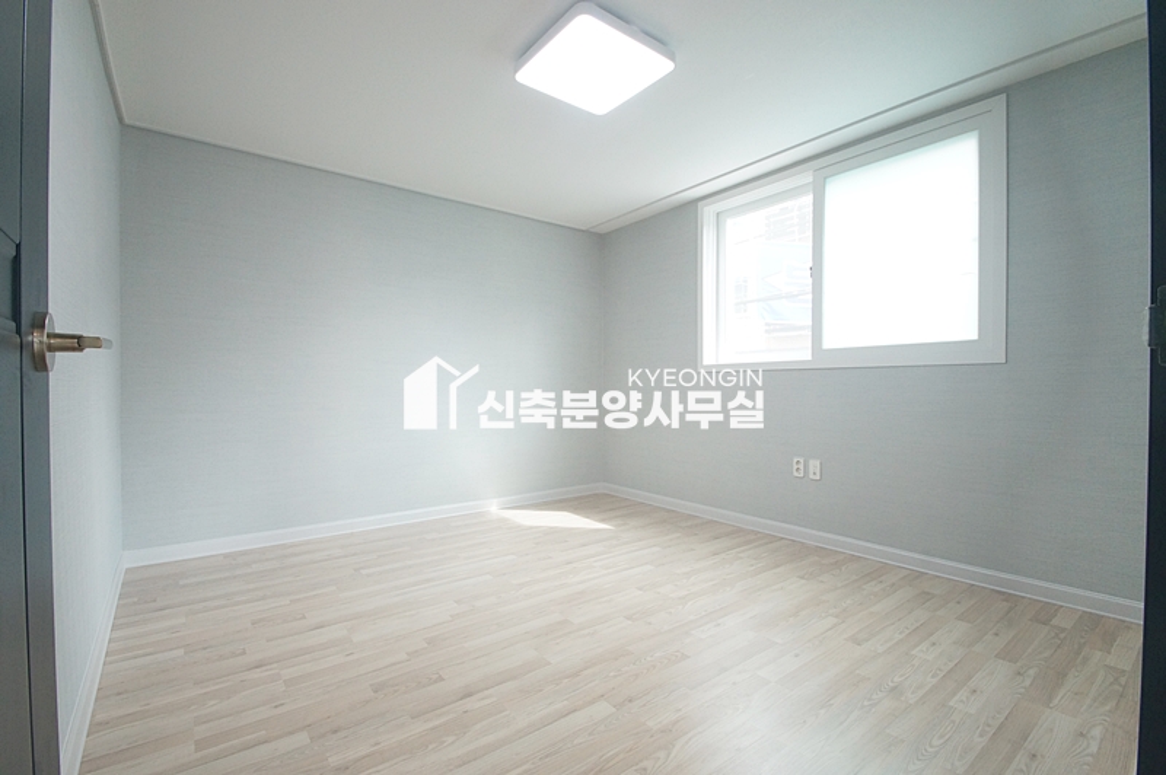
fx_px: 534
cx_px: 583
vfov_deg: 72.0
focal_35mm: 16
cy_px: 388
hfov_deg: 95.0
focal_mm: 11
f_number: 9
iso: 800
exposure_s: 1/30
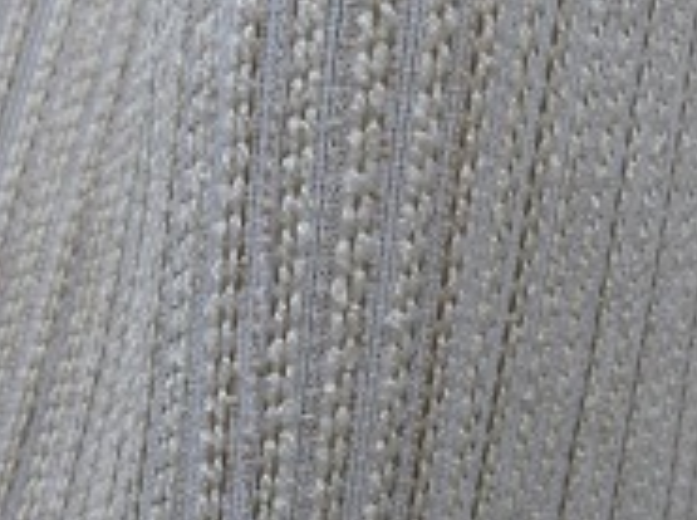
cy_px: 377
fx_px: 1306
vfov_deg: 22.3
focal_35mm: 65
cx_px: 230
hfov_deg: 29.7
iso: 200
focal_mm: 5.4
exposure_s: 1/60
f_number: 2.8
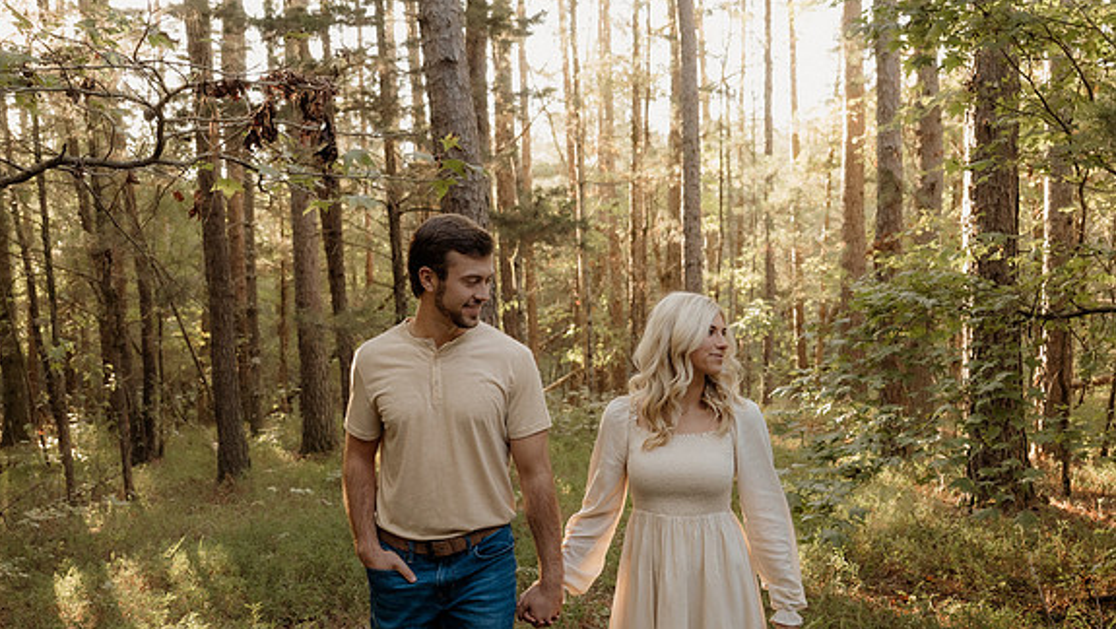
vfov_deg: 31.2
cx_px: 555
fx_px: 1125
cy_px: 324
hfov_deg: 52.8
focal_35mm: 38
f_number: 2.8
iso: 500
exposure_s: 1/125
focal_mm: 24
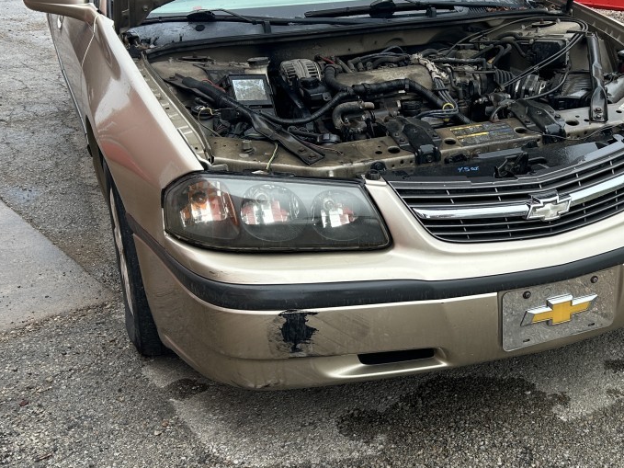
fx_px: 883
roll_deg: -0.4
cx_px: 422
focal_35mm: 49
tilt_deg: -22.1
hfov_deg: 38.4
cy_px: 225
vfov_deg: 29.7
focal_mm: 5.7
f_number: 1.5
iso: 40
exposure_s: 1/121
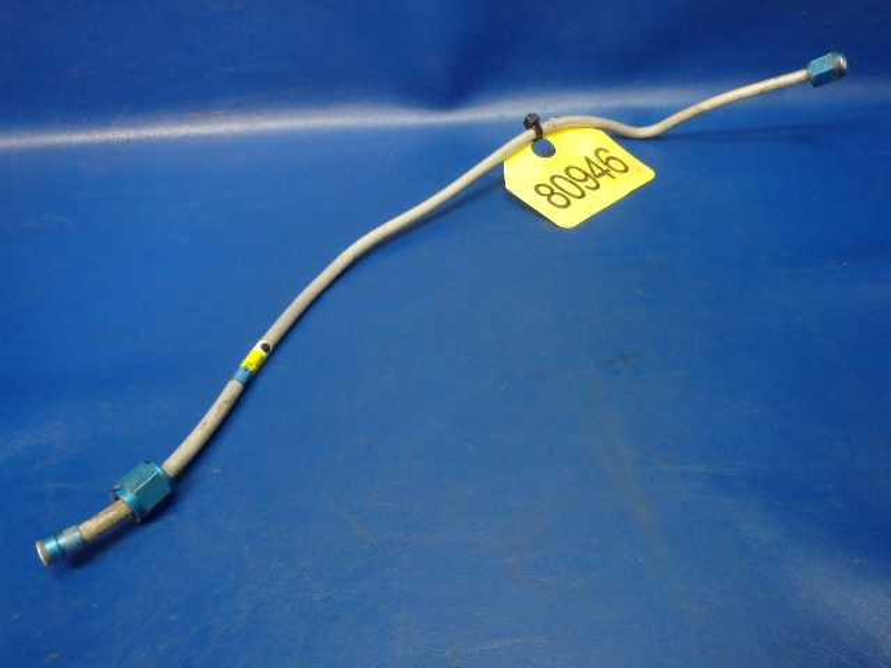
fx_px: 721
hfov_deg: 63.4
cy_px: 334
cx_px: 446
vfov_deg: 49.7
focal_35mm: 28
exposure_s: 1/30
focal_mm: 5
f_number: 3.9
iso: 800
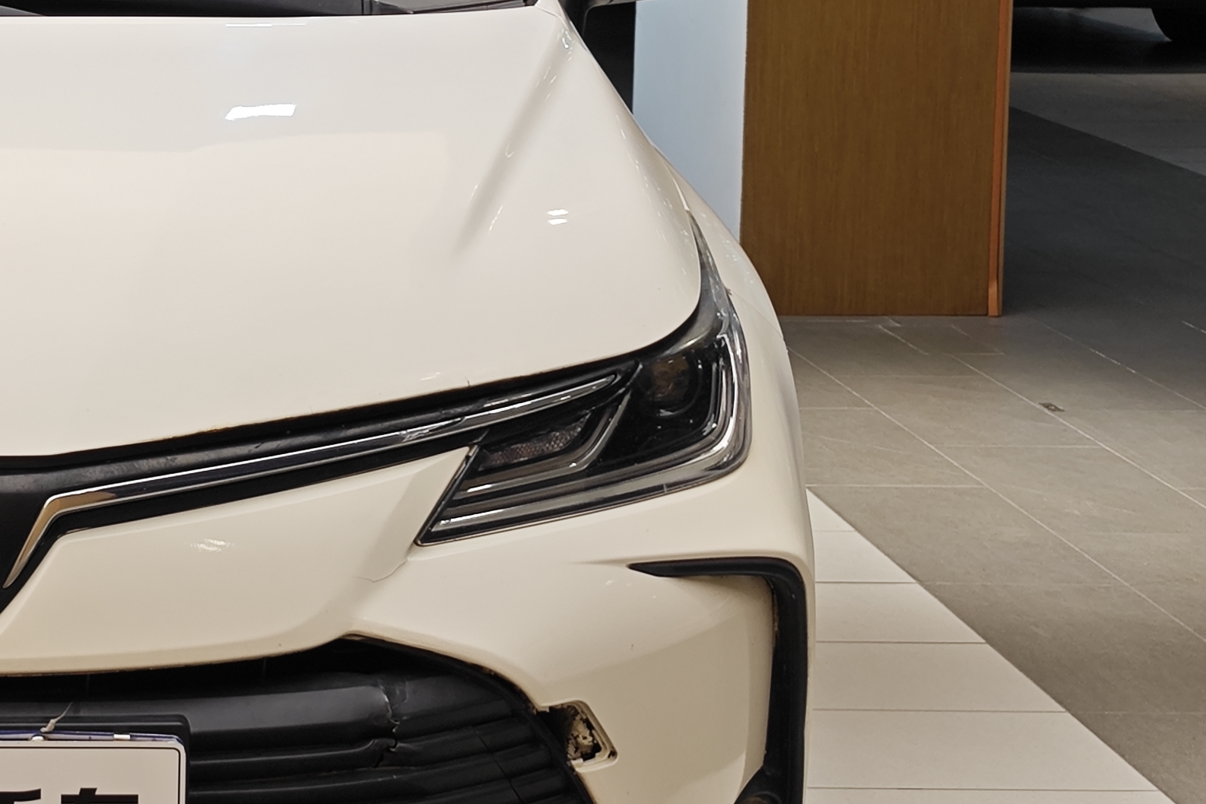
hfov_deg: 20.7
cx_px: -93
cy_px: 195
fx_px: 3148
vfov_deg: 14.5
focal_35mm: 94
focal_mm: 8.7
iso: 100
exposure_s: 1/100
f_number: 1.9
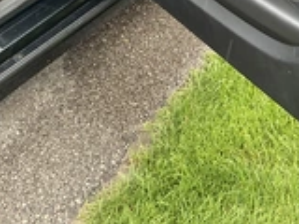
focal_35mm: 70
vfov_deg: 19.6
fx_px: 605
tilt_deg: -28.2
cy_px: -54
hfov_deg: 27.8
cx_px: 159
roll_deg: -1.1
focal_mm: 3
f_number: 1.8
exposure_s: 1/83
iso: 64
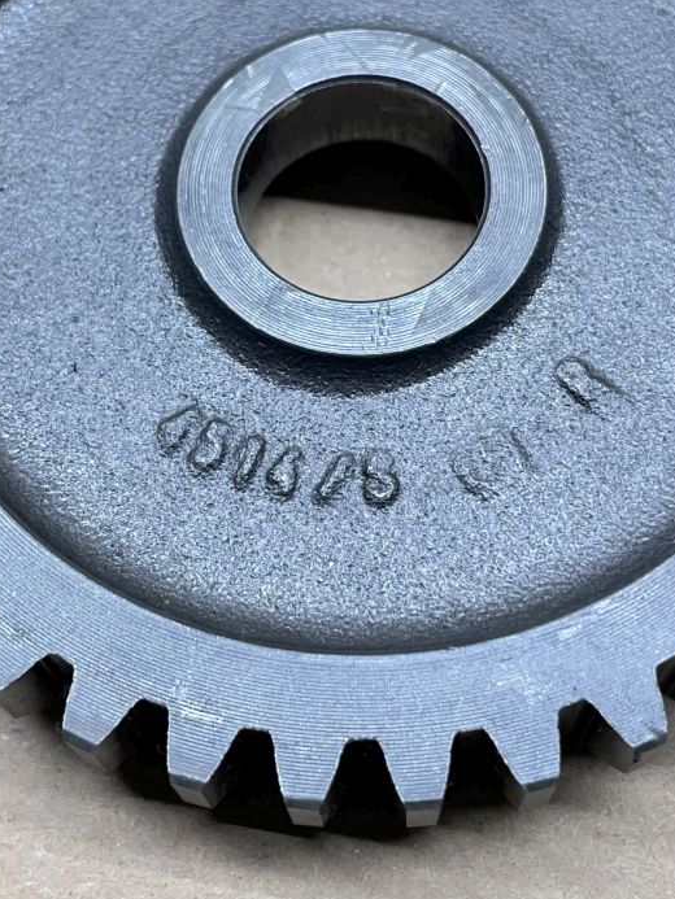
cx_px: 331
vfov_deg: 31.9
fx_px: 1559
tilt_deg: -64.4
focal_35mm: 60
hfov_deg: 24.4
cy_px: 306
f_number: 1.6
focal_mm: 4.2
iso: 80
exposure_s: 1/100
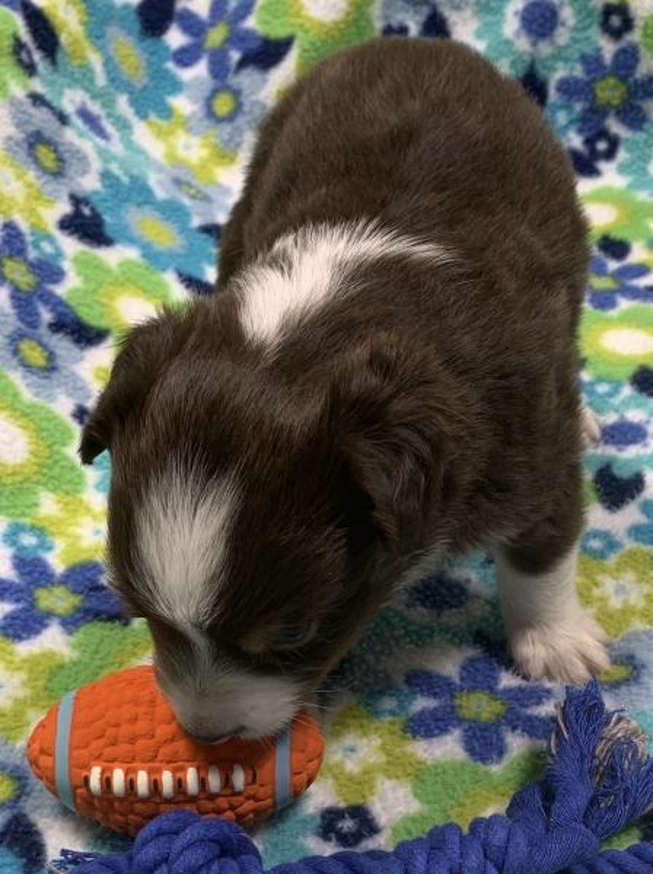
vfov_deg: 67.4
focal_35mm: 26
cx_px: 326
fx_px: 656
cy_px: 437
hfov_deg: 52.9
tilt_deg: -41.4
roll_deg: +0.2
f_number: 1.8
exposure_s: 1/133
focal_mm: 4.25
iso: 25
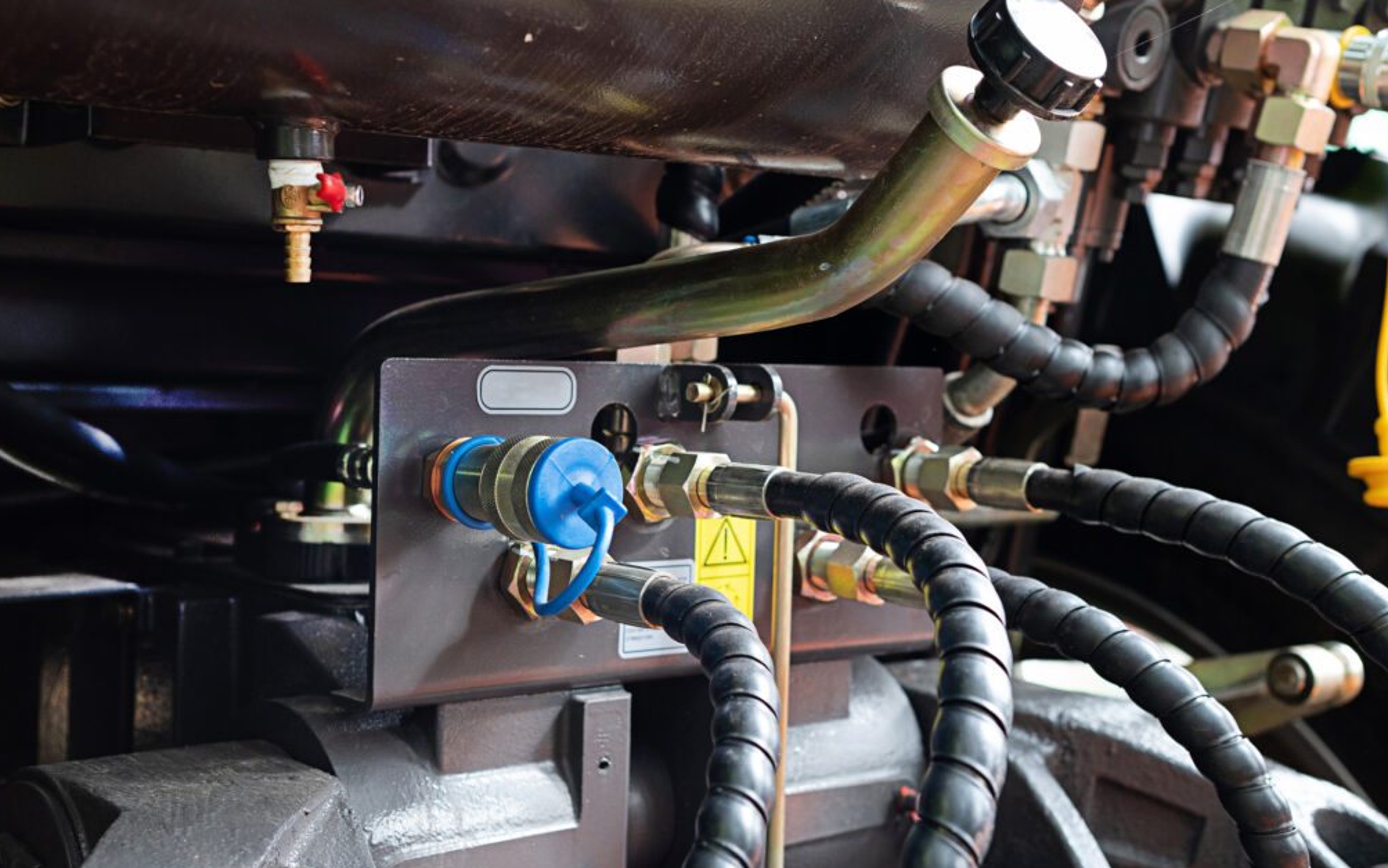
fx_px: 1929
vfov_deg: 25.3
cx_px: 693
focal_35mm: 51
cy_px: 440
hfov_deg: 39.6
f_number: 3.2
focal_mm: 33
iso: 640
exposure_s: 1/200
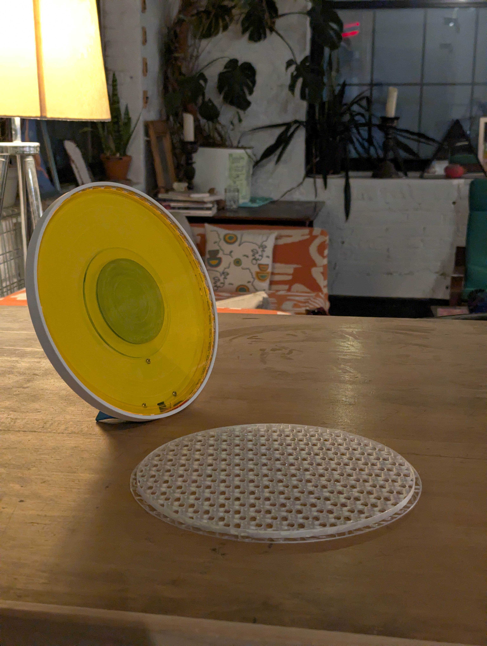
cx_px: 244
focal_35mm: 48
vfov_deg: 39.6
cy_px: 323
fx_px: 898
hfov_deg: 30.3
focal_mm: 6.81
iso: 1020
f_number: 1.85
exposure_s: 1/120
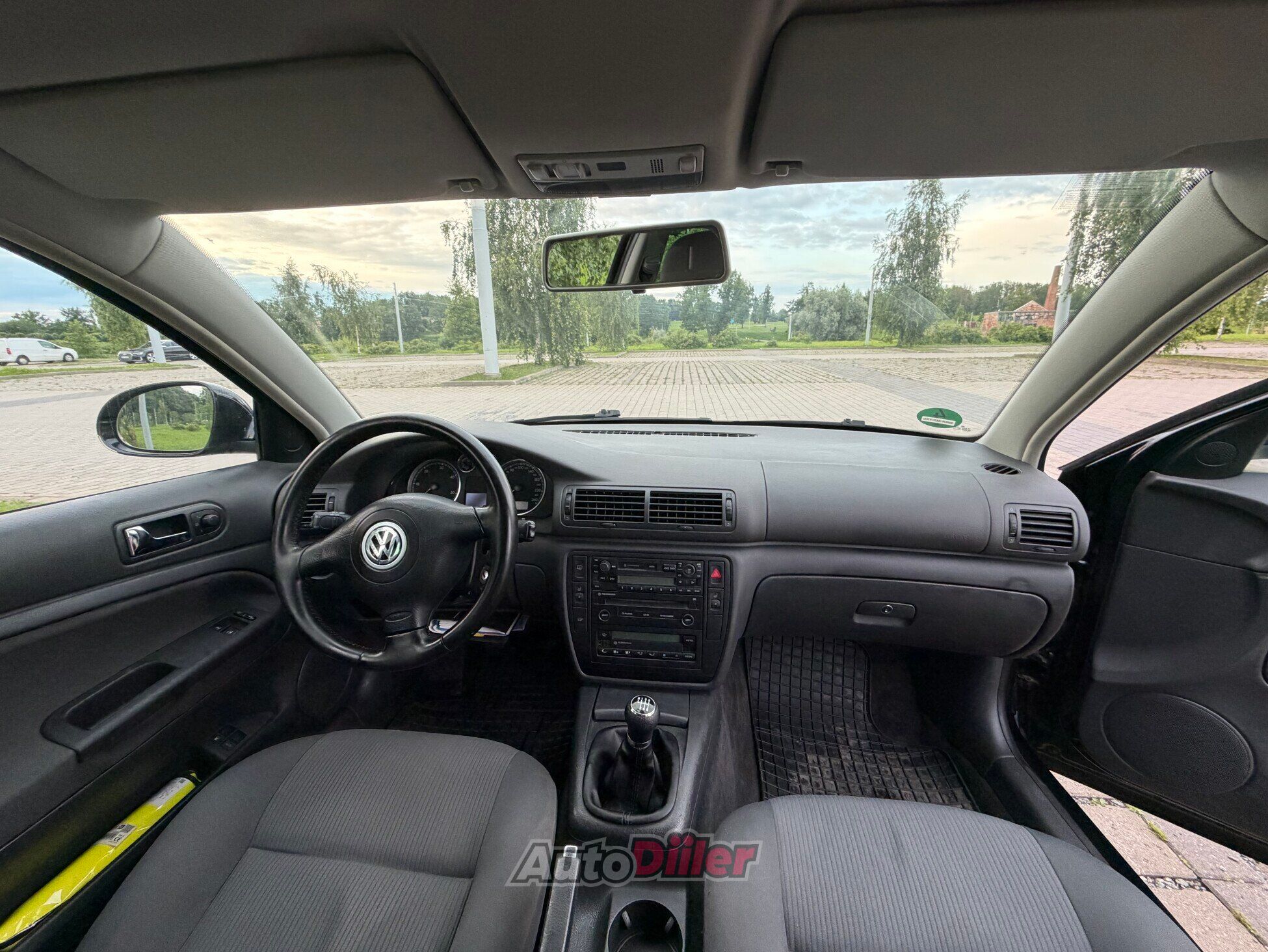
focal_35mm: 14
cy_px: 476
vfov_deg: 85.7
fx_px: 513
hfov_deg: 102.1
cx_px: 634
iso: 250
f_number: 2.2
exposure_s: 1/121
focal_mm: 2.22
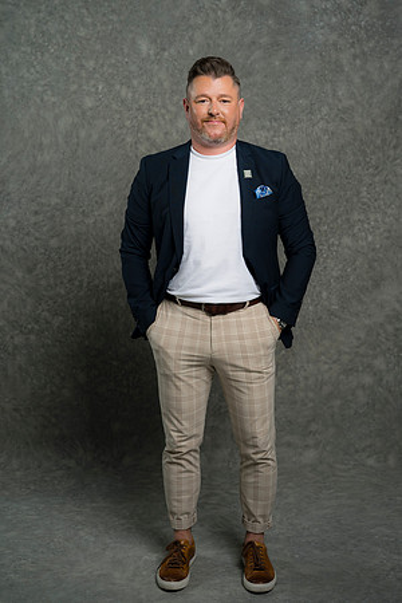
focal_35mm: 55
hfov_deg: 24.6
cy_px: 302
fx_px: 921
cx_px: 201
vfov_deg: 36.2
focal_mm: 55
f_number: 4
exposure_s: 1/160
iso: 125
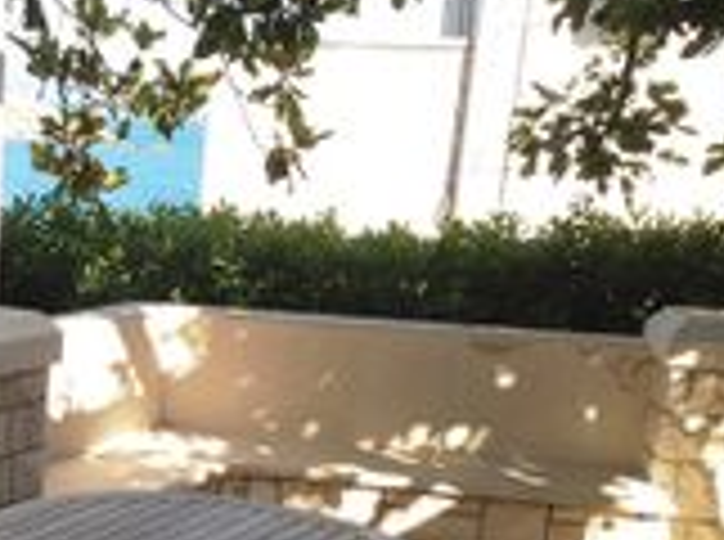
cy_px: 464
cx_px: -22
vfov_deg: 19.5
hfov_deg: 25.0
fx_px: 1544
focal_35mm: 74
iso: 50
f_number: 2.4
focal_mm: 4.13
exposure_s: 1/459
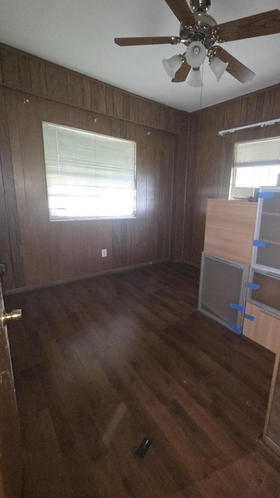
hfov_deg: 68.8
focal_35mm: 15
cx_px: 184
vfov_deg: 102.9
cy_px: 239
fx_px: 198
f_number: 2.2
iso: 640
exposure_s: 1/21.7
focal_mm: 2.2
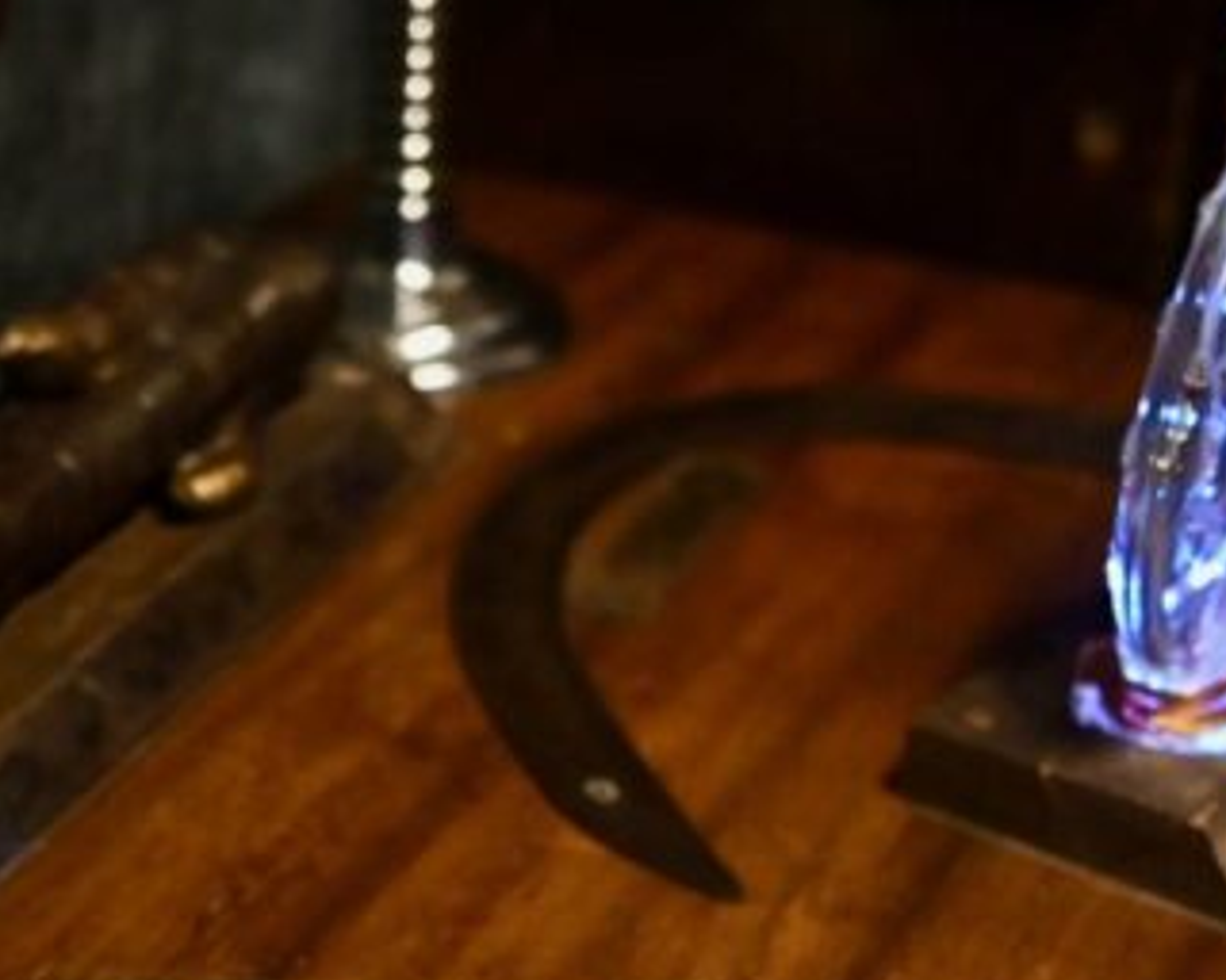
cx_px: 299
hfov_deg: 15.9
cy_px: 1242
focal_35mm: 120
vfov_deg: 12.5
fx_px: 4354
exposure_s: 1/60
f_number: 2.8
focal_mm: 40
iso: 5000
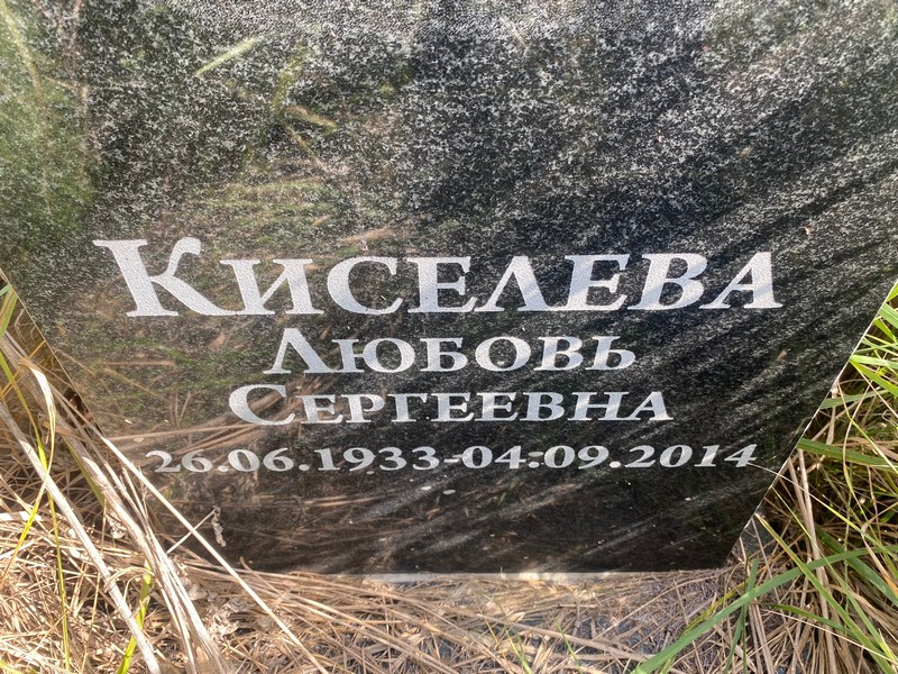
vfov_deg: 53.1
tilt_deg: -49.6
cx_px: 449
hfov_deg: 67.3
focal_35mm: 26
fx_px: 674
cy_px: 337
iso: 32
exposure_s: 1/177
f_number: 1.8
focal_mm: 4.25
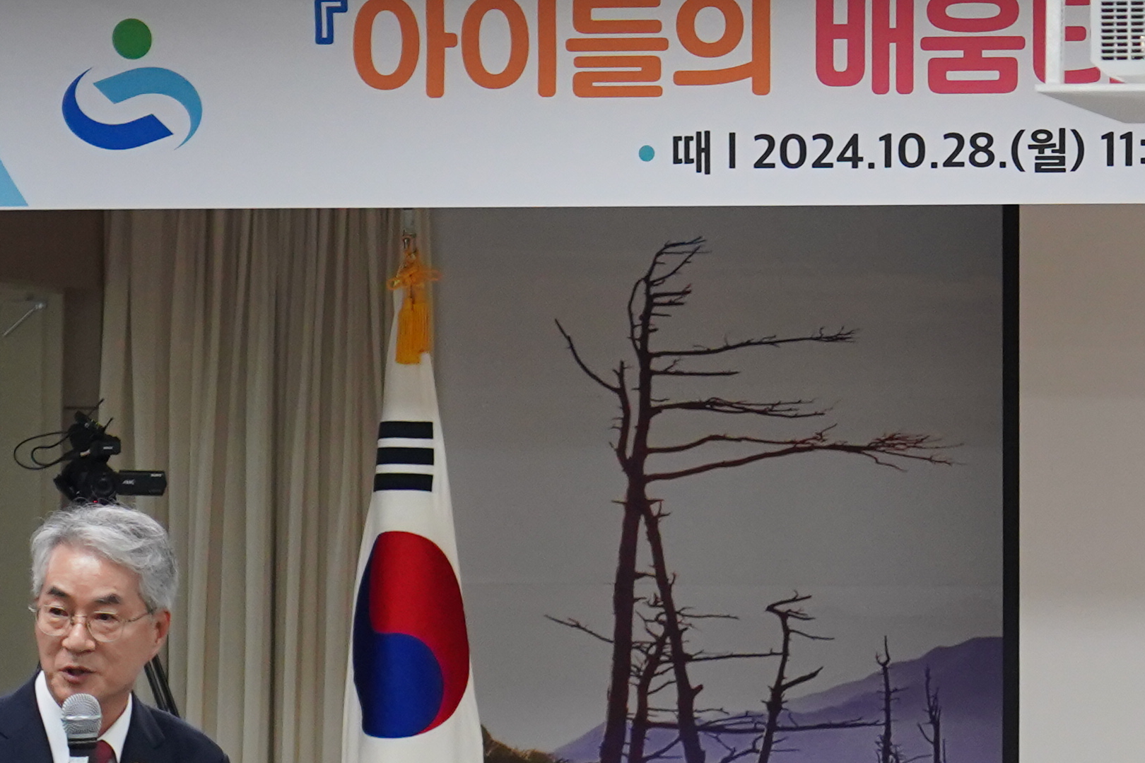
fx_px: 7537
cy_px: 231
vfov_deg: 5.8
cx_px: 1322
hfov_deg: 8.6
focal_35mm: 237
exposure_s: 1/160
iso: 1600
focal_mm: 64
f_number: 4
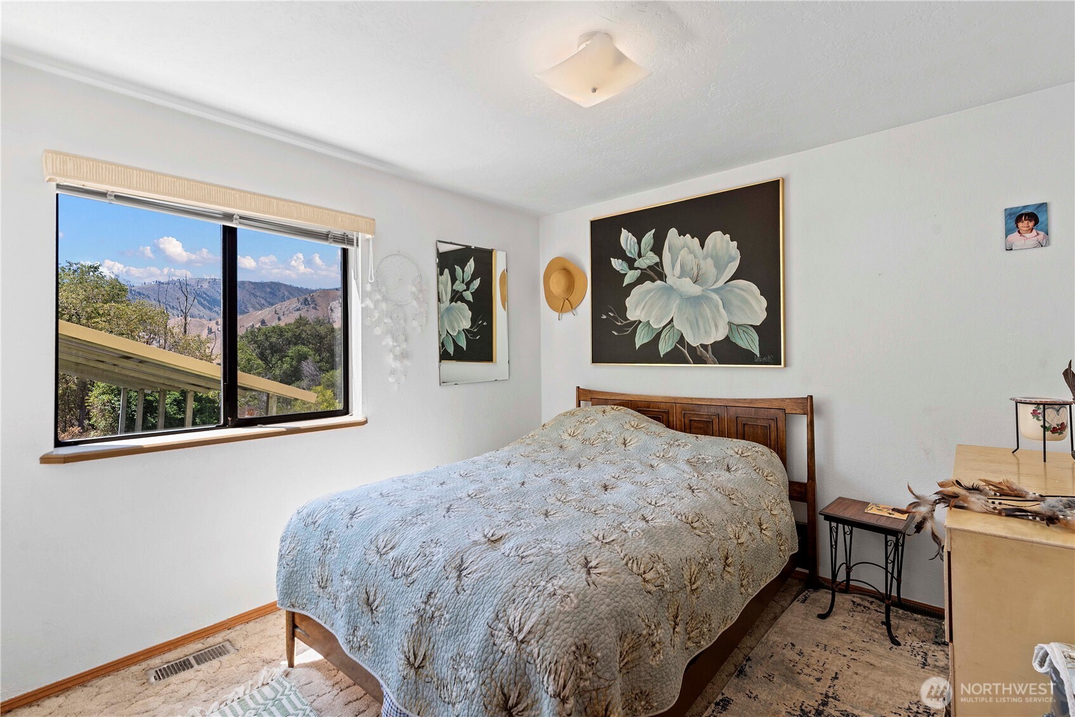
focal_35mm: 16
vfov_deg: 73.8
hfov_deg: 96.7
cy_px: 358
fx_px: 478
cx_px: 538
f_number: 8
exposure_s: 1/10
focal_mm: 16
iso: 200
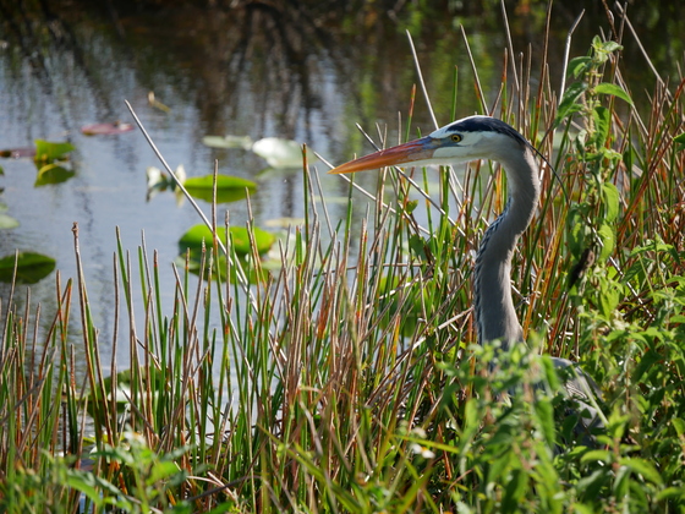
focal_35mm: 300
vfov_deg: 5.0
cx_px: 342
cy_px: 257
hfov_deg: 6.6
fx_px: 5937
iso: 200
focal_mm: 150
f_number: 5.6
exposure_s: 1/400
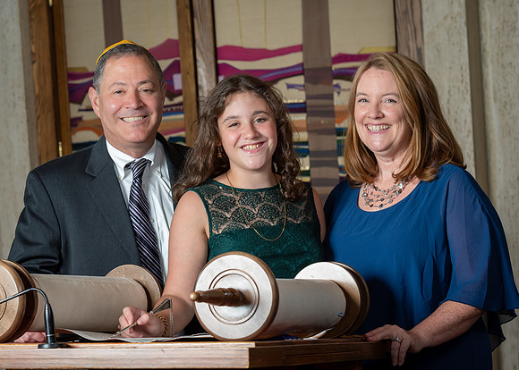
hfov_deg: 17.4
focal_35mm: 115
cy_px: 180
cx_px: 249
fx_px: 1691
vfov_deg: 12.5
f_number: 5.6
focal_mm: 70
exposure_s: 1/250
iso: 400
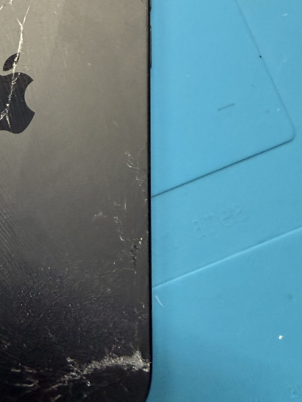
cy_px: 110
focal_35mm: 43
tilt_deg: -82.6
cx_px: 44
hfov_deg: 32.3
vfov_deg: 42.7
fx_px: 500
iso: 500
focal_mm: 2.22
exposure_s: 1/60
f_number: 2.2
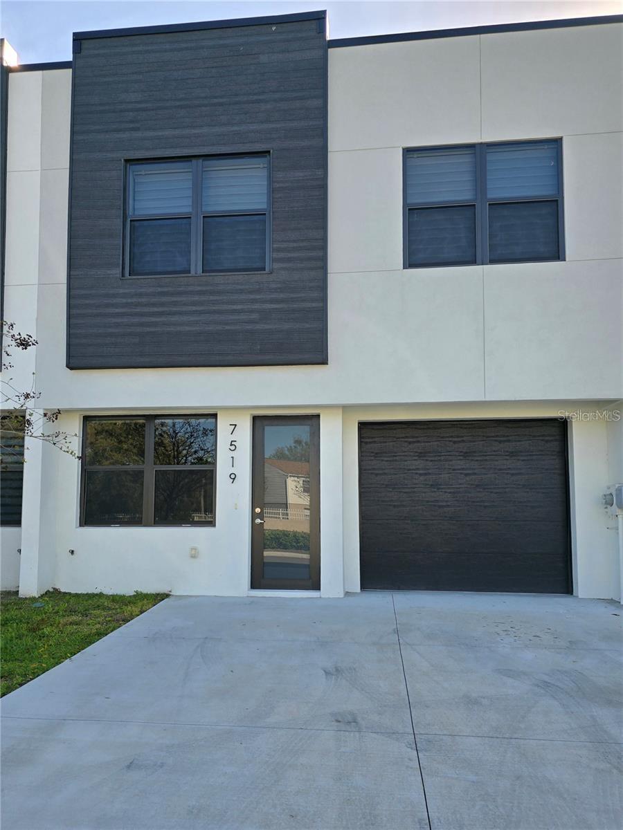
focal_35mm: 23
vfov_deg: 73.9
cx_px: 312
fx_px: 552
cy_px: 415
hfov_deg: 58.9
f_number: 1.7
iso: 12
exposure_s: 1/345
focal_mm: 6.3
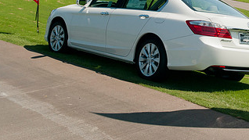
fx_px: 482
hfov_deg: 28.4
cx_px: 197
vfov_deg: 16.1
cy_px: -10
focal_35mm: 73
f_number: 11
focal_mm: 24
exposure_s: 1/200
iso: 200
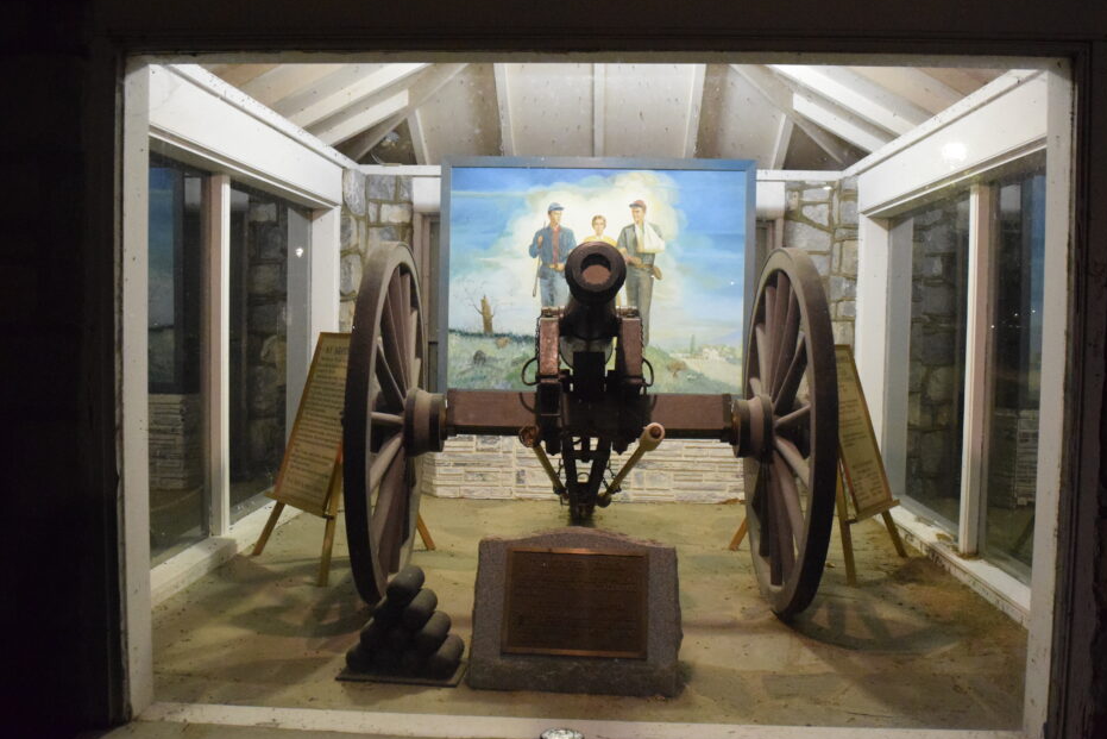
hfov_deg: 57.2
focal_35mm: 33
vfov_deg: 40.0
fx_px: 1015
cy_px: 370
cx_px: 570
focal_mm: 20
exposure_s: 1/125
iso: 6400
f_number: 5
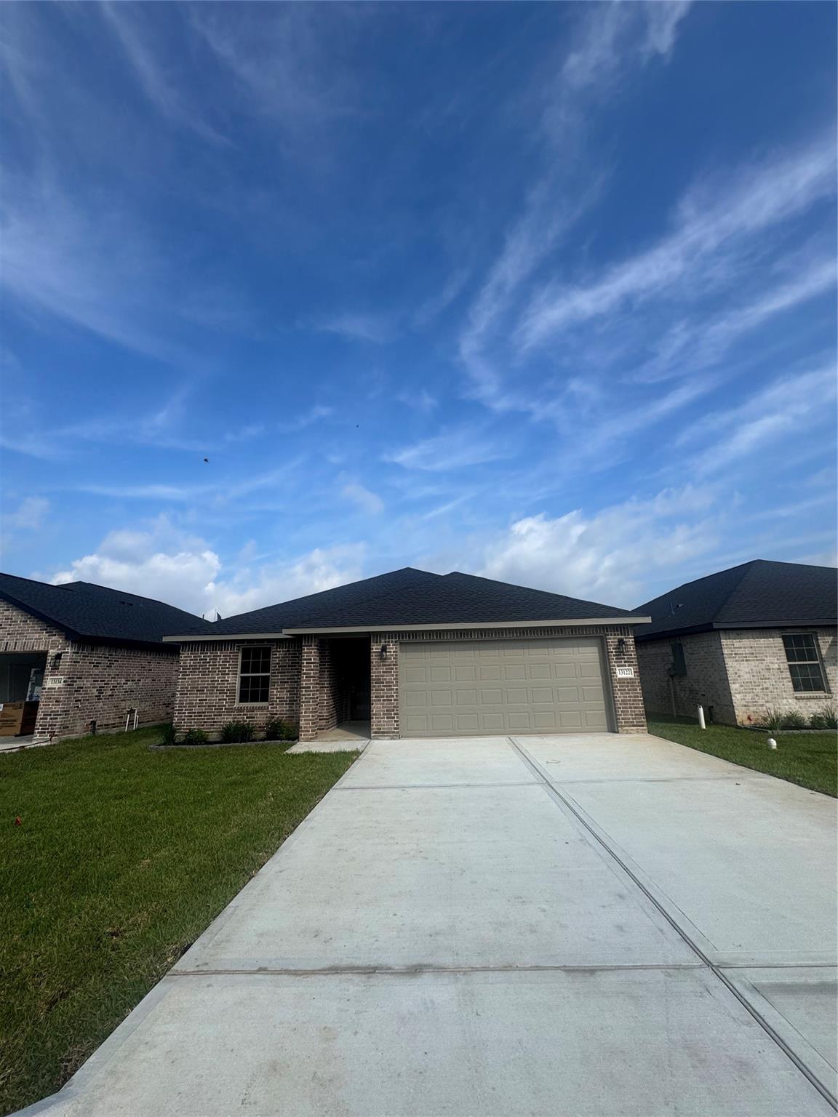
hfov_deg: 85.7
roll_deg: +1.7
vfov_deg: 102.1
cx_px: 419
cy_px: 558
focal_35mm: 14
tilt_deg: +15.9
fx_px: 452
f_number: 2.2
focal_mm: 2.22
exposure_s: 1/2674
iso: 50
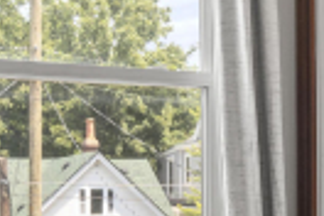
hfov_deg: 21.7
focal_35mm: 85
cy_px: 174
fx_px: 765
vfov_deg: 16.0
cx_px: 412
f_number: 8
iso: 400
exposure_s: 1/20
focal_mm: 10
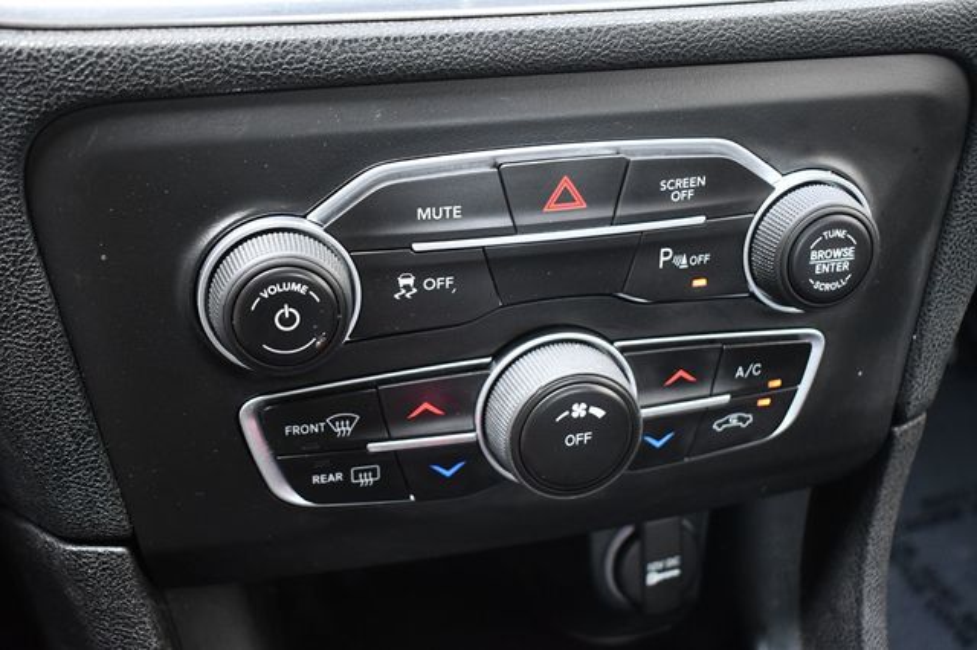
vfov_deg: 29.8
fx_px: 1221
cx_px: 488
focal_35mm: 45
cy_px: 325
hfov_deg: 43.6
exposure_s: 1/125
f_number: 4.2
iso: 1800
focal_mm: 30
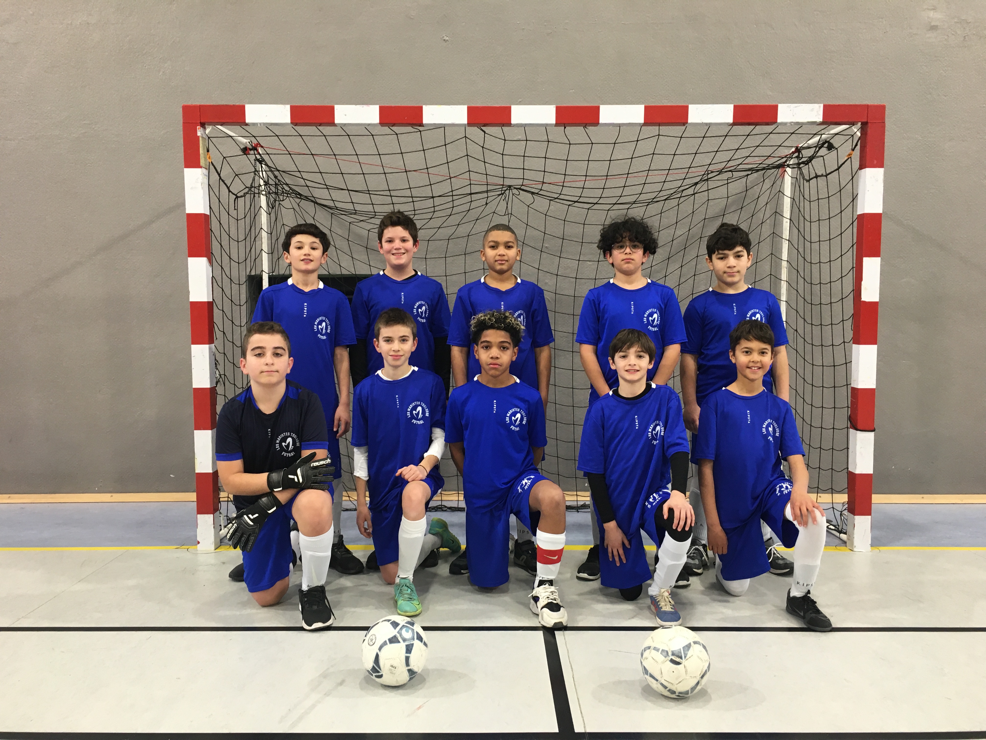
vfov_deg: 48.2
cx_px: 493
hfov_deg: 61.7
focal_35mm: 29
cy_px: 370
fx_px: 826
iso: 50
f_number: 2.2
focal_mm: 4.15
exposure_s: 1/33
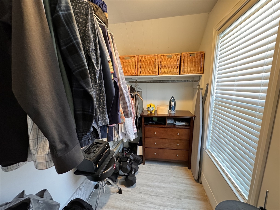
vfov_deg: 85.7
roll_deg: +0.6
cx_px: 140
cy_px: 105
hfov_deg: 102.1
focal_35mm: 14
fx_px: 113
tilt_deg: -9.2
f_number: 2.2
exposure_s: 1/60
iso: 500
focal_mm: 2.22
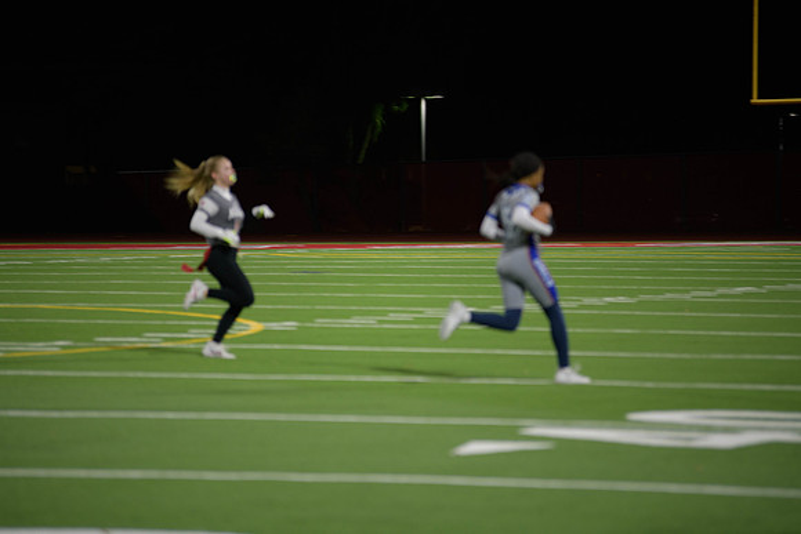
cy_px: 267
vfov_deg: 6.9
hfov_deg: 10.3
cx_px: 400
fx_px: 4451
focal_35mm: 200
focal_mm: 200
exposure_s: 1/200
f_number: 2.8
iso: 800
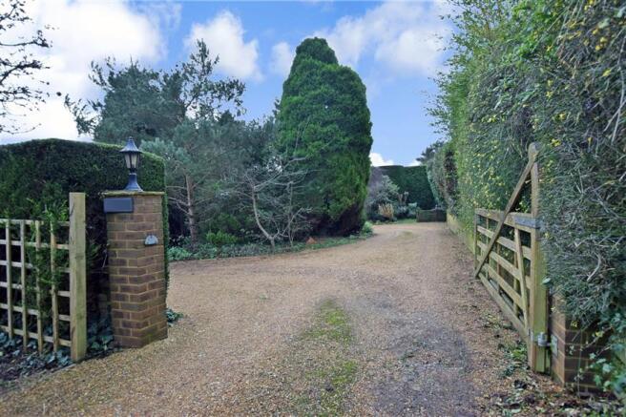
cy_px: 208
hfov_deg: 85.4
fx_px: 339
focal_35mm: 20
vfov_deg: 63.2
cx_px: 313
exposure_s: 1/320
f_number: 8
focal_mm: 13
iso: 500
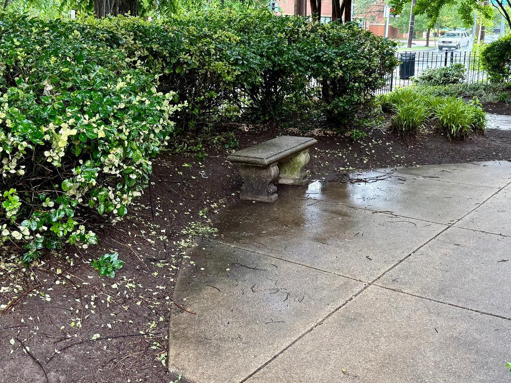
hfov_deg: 43.8
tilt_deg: -8.3
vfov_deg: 33.2
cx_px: 237
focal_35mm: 43
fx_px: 635
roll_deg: -1.1
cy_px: 118
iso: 200
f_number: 1.78
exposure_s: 1/210
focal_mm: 6.76
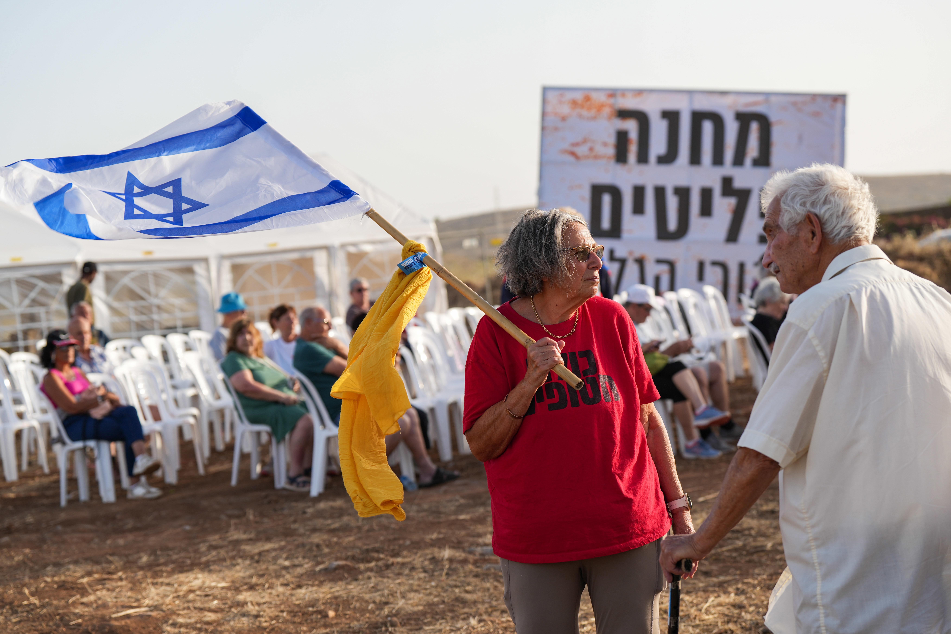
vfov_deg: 19.5
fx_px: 1849
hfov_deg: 28.8
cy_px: 317
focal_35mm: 70
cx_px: 476
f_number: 4
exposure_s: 1/500
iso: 100
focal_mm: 70
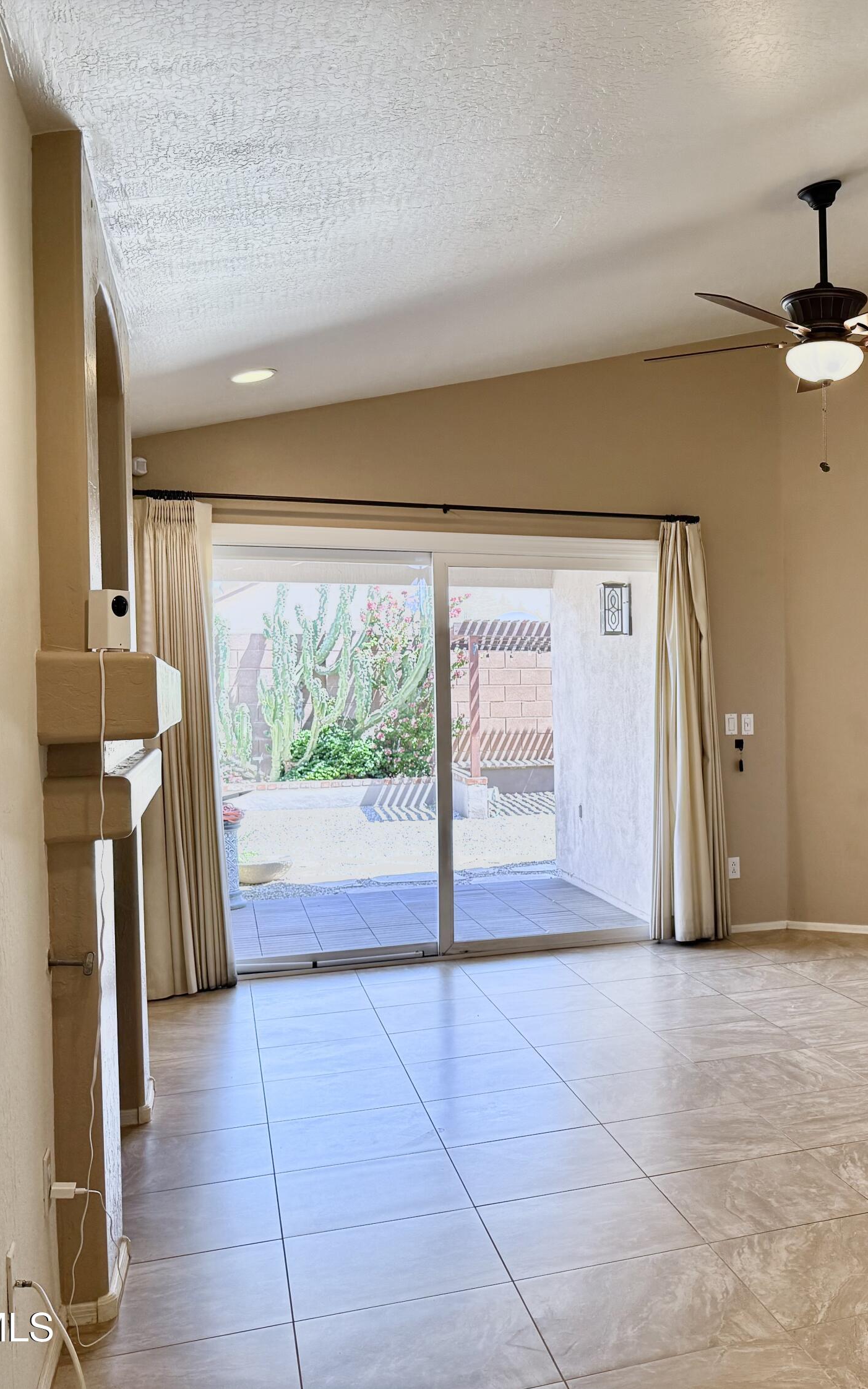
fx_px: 1287
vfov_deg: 56.7
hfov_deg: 35.5
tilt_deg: -0.7
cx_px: 748
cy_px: 695
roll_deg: +0.6
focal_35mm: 34
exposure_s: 1/240
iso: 125
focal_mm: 6.76
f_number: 1.78
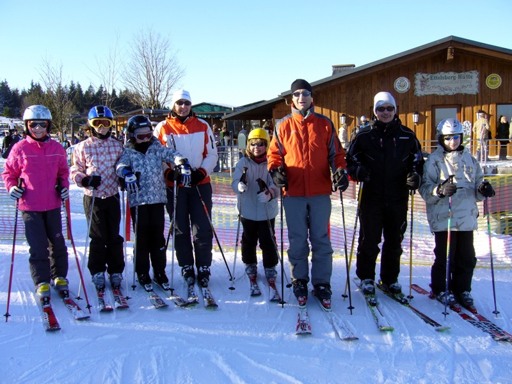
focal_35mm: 35
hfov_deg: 52.6
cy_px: 192
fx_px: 518
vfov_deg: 40.7
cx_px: 256
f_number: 5.6
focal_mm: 5.8
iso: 80
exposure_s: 1/125
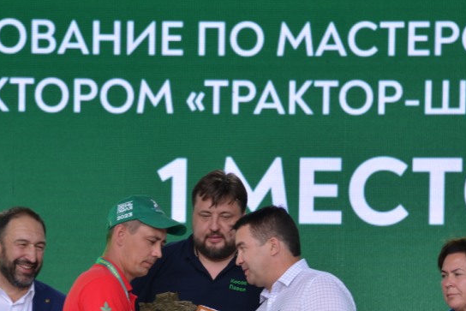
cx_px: 208
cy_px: 275
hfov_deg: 6.4
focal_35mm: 320
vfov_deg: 4.3
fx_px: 4143
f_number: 7.1
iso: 220
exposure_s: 1/160
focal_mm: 170
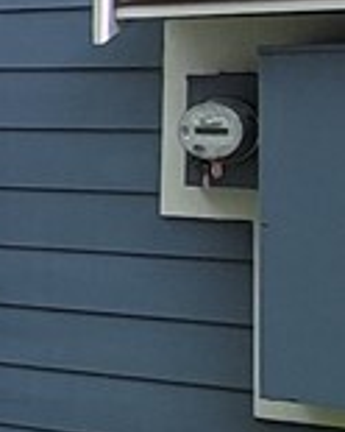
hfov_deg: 8.3
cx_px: -915
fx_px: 1672
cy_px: 103
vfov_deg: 14.6
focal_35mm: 131
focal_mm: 1.74
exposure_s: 1/992
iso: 32
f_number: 2.2
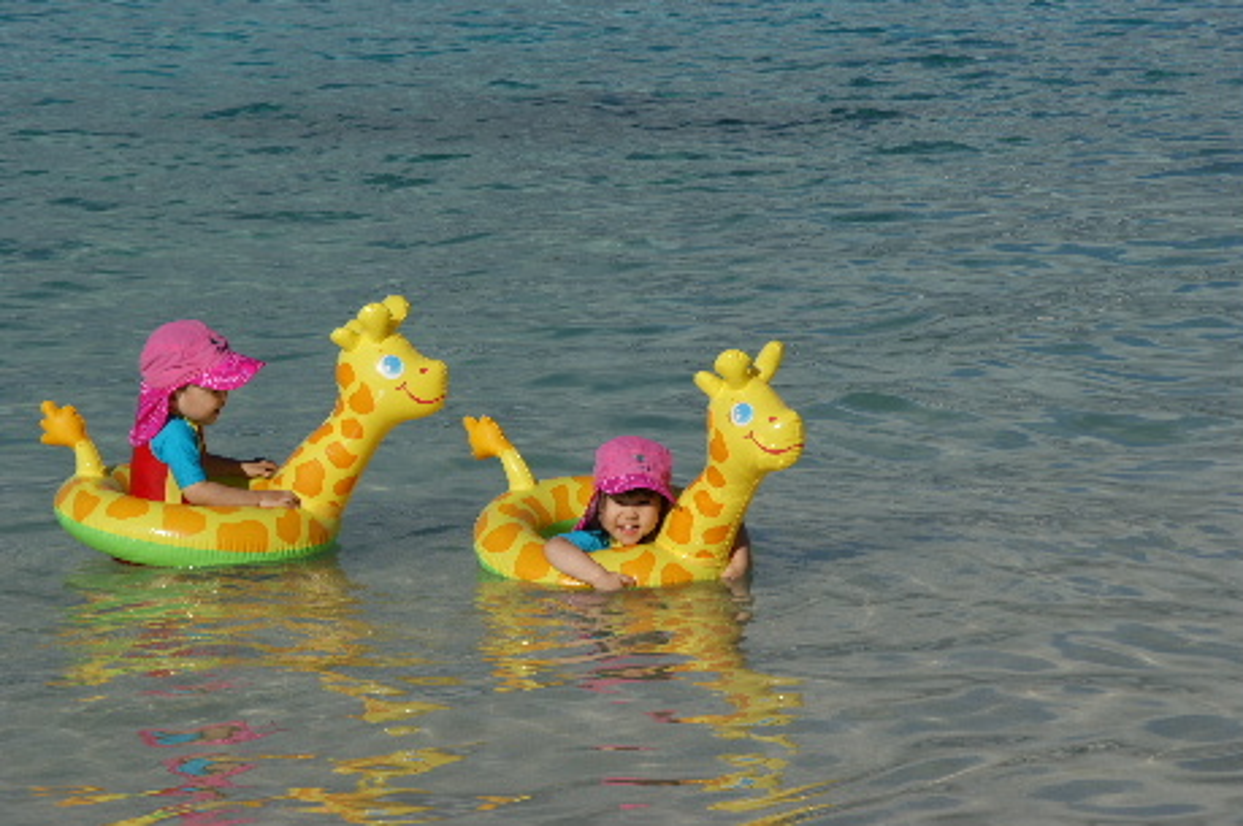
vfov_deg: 8.7
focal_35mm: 158
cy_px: 413
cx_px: 622
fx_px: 5432
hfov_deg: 13.1
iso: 100
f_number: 10
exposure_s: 1/400
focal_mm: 105
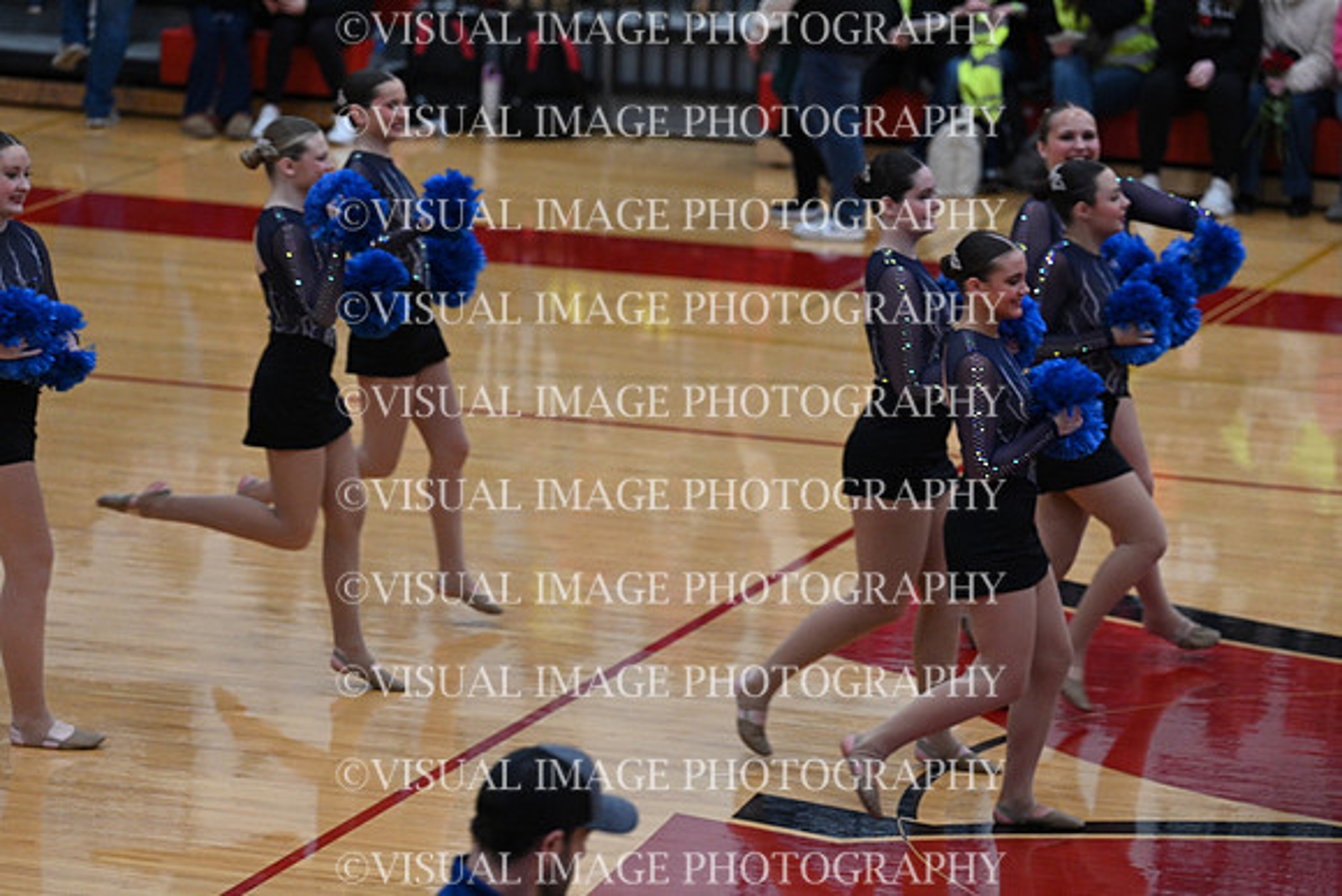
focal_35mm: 175
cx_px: 671
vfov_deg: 7.9
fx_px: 6525
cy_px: 448
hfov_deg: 11.7
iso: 4000
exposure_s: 1/400
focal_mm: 175
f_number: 4
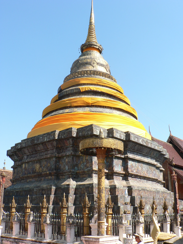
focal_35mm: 36
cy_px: 122
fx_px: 254
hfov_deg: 39.7
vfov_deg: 51.4
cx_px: 92
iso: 80
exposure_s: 1/250
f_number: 4.5
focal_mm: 6
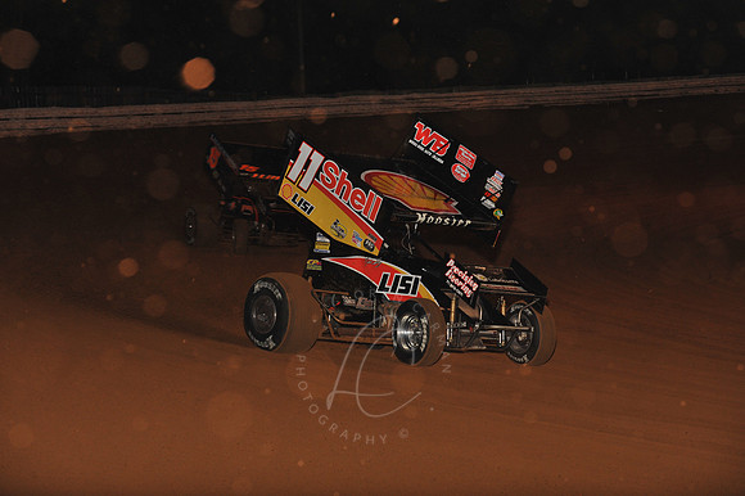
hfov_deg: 16.4
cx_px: 372
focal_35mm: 125
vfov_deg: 11.0
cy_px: 248
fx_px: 2585
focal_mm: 125
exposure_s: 1/320
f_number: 7.1
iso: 1250
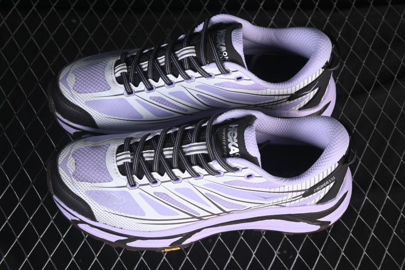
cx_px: 202
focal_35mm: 75
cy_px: 135
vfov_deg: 18.2
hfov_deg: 27.0
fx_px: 844
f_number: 7.1
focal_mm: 50
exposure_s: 1/80
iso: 160
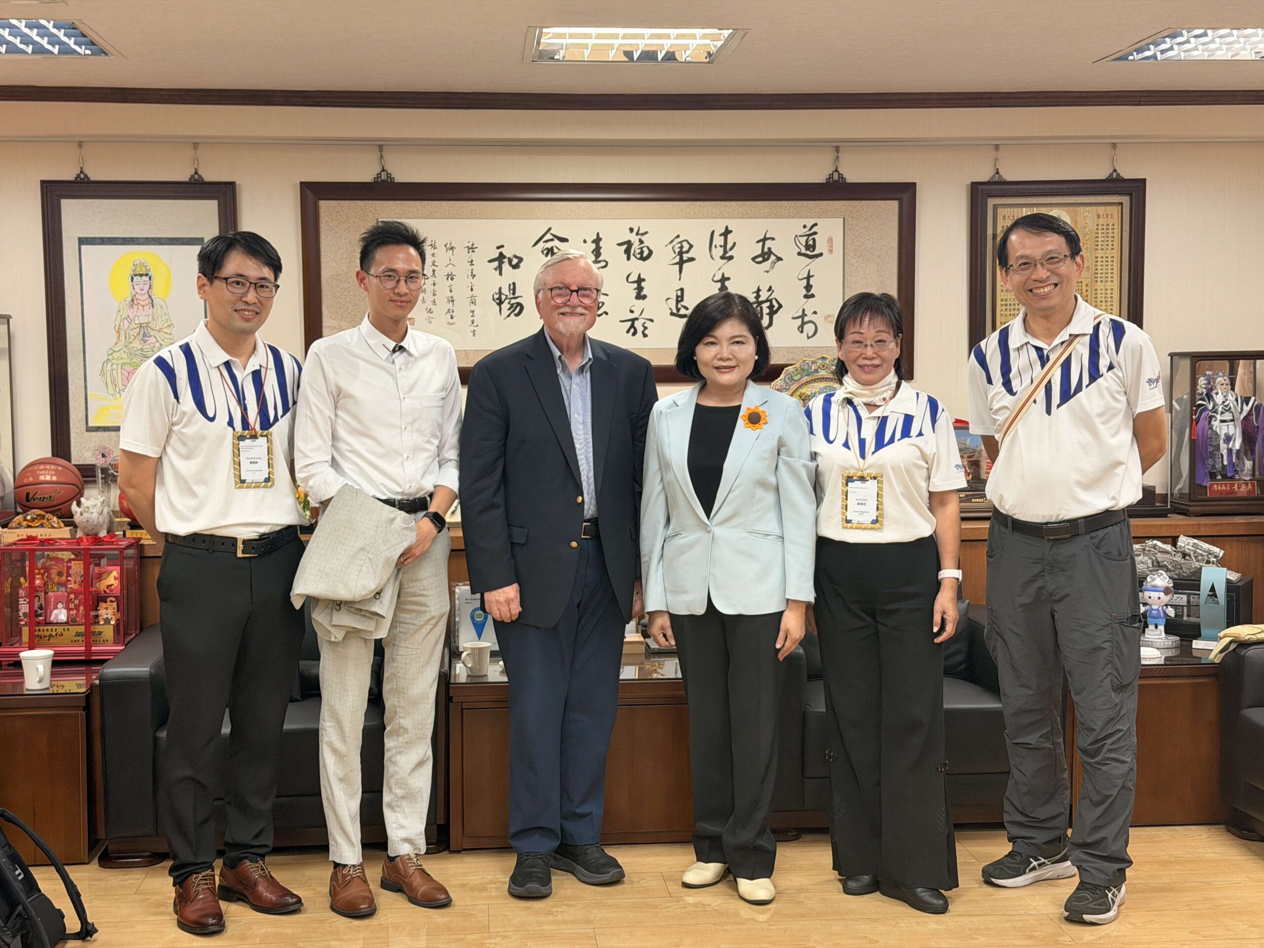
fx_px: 1753
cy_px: 474
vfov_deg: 30.3
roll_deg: +0.7
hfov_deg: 39.7
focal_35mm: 48
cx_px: 632
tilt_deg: -4.5
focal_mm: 6.76
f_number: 1.78
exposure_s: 1/60
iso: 64
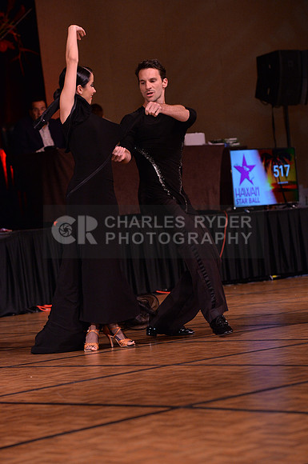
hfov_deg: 11.2
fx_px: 1570
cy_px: 232
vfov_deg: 16.8
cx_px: 154
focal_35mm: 122
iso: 2000
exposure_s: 1/250
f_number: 5
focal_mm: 122
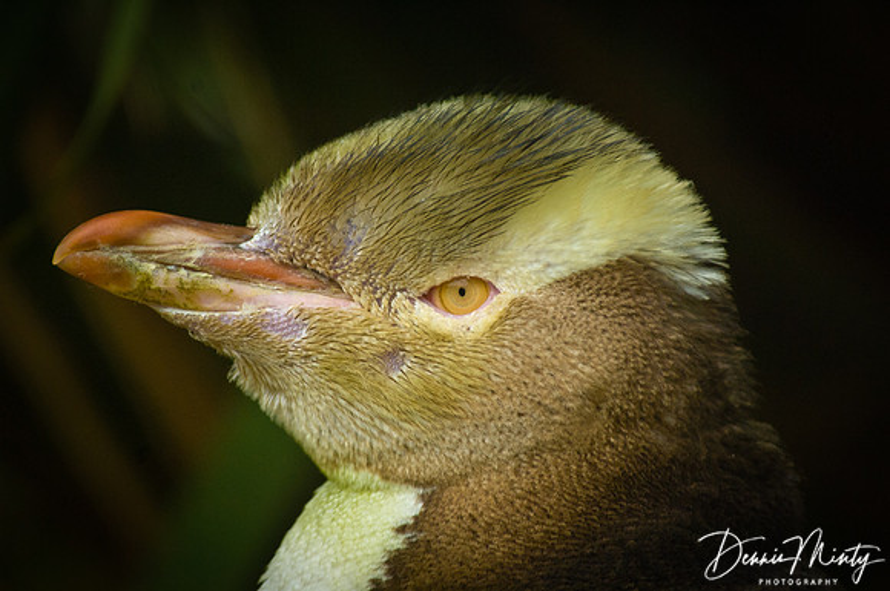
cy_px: 296
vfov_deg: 2.3
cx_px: 445
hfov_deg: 3.4
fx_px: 14813
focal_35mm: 600
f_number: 5.6
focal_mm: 400
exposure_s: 1/250
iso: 500
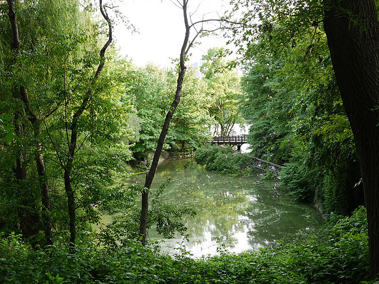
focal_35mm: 40
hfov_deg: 46.8
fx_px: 438
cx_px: 190
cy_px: 142
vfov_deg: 36.0
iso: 100
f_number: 3.5
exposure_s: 1/80
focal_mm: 20
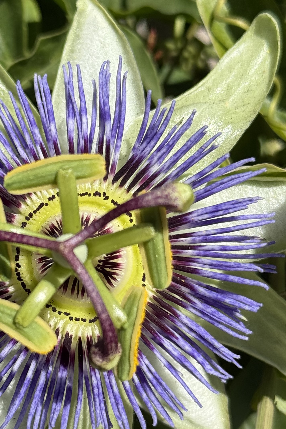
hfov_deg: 14.5
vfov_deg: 21.6
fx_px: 1120
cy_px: 281
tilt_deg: -24.0
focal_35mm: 94
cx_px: 63
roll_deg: -2.3
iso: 64
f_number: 1.78
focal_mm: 6.76
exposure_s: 1/4878
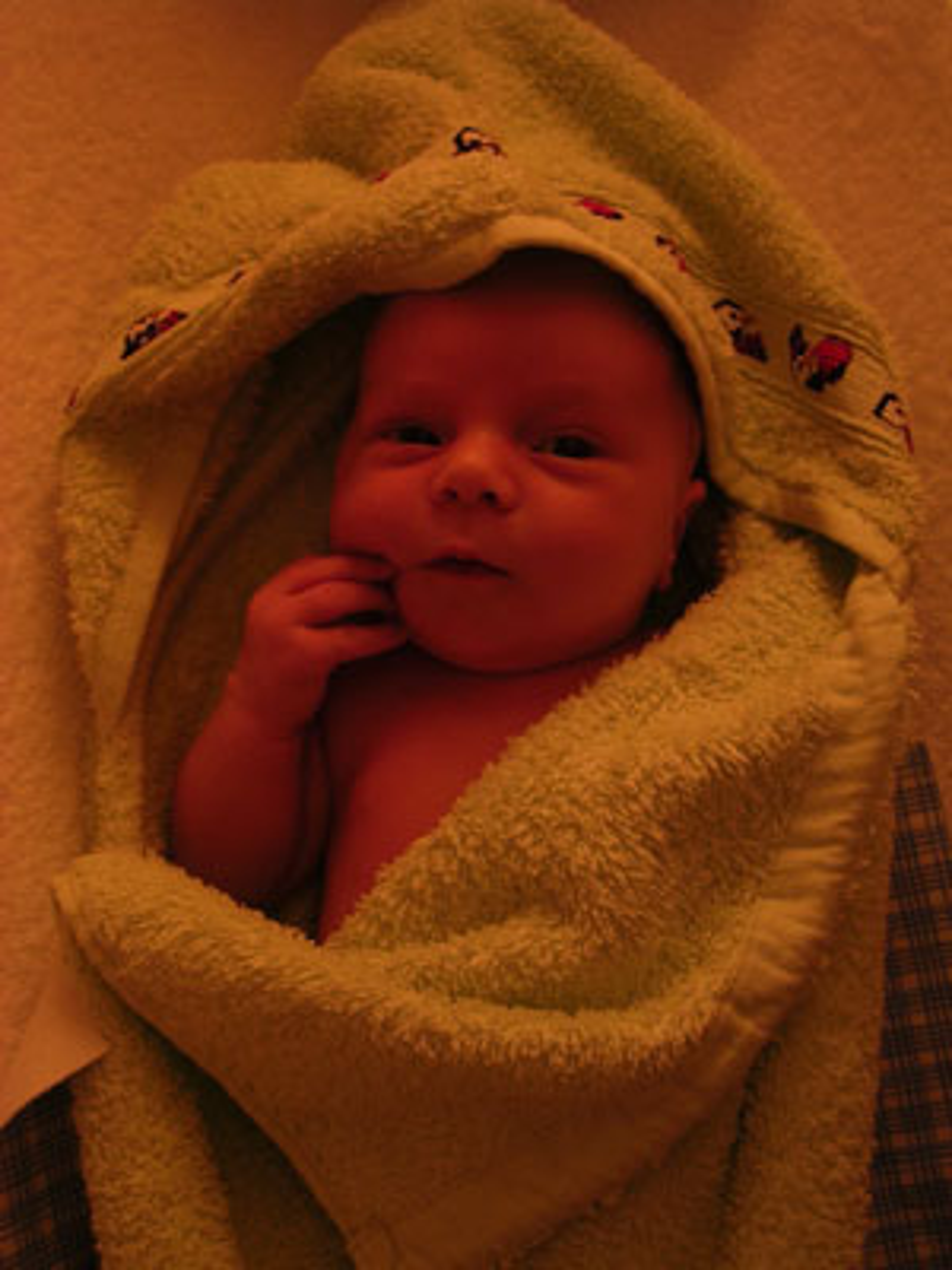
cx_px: 476
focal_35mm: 38
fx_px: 1393
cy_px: 635
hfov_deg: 37.7
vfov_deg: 49.0
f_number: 2.8
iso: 100
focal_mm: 5.8
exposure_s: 1/10.4
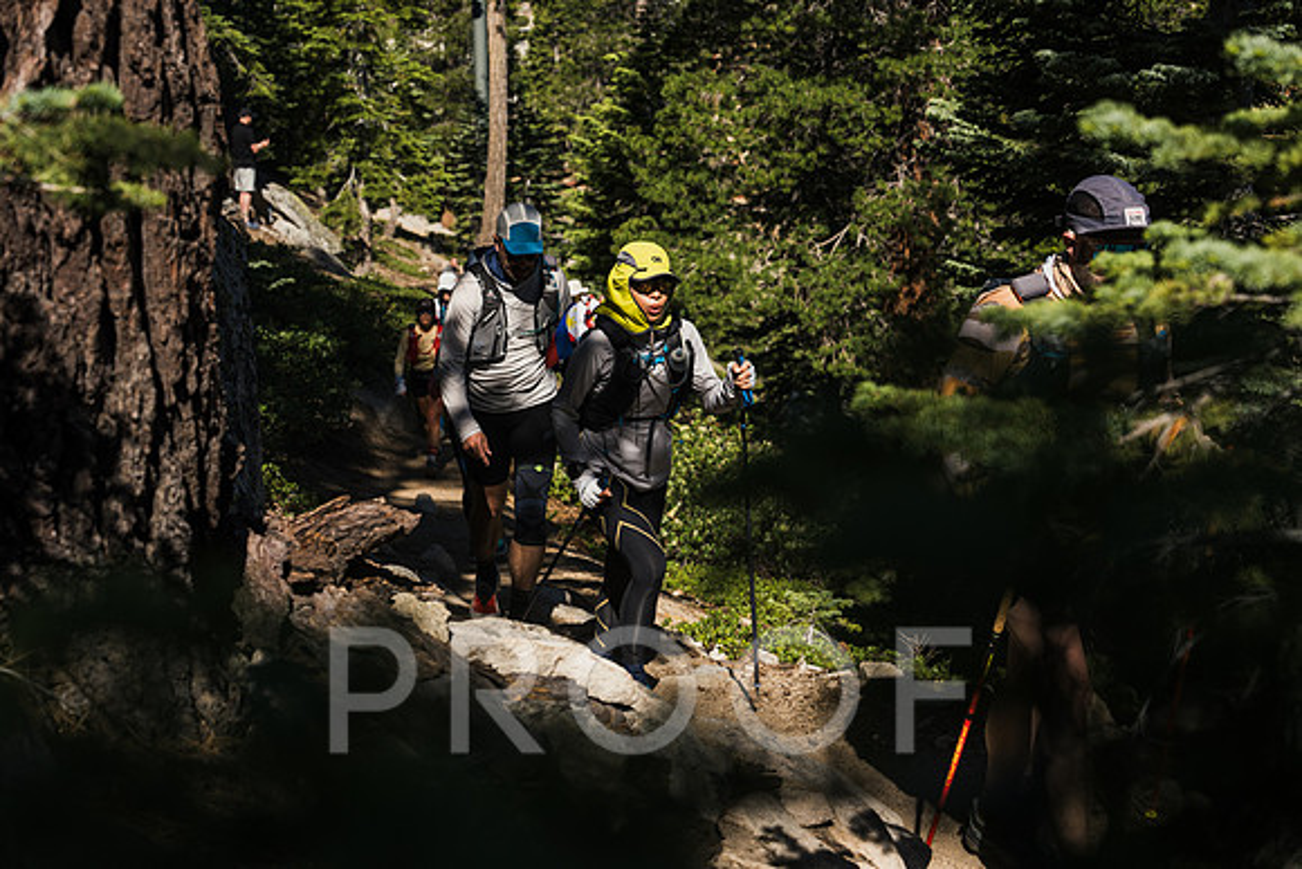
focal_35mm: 50
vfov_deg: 27.0
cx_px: 651
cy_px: 434
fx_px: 1809
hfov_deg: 39.6
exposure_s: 1/2000
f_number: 4.5
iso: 100
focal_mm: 50
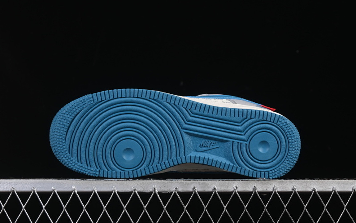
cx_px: 179
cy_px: 104
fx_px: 747
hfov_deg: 26.8
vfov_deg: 16.9
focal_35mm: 77
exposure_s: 1/80
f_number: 8
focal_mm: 50
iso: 160
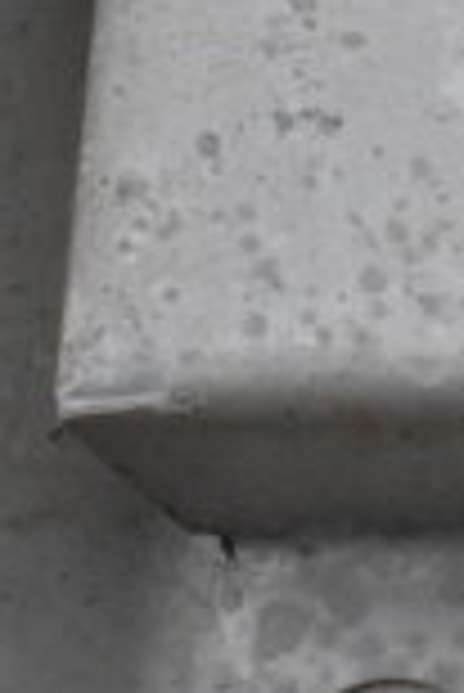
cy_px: 83
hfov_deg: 7.8
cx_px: 1257
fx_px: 3086
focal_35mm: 160
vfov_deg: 12.7
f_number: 25
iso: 6400
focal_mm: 27
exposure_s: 1/2500
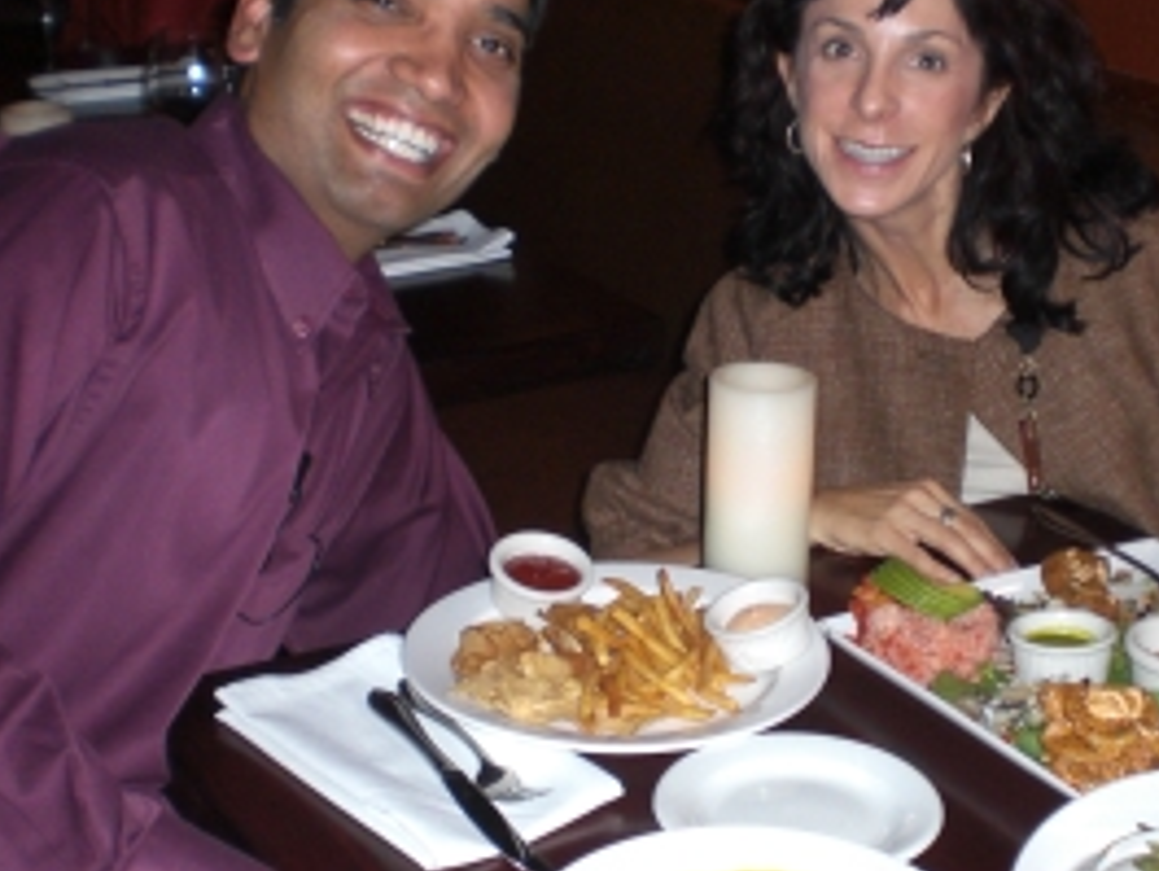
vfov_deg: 23.3
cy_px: 363
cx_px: 704
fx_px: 2110
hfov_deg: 30.6
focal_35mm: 63
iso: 200
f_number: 3.1
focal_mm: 6.3
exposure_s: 1/60
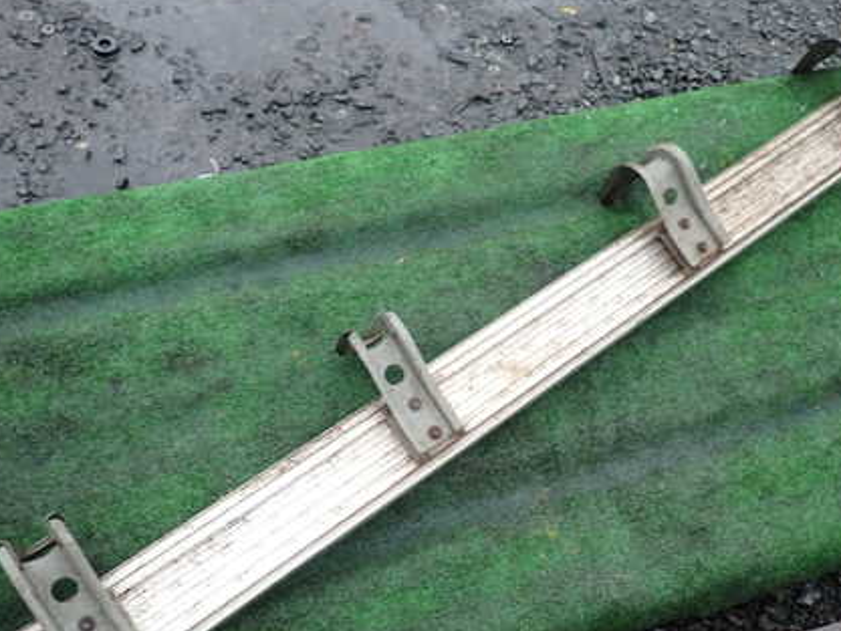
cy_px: 379
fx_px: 875
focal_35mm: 36
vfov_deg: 39.5
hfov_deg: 51.2
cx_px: 476
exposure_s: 1/60
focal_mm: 4.5
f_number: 2
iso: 160
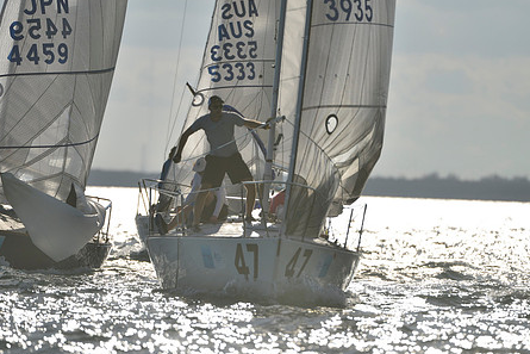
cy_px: 190
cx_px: 266
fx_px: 7672
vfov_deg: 2.6
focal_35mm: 521
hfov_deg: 4.0
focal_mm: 400
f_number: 4.5
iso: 200
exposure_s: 1/6400
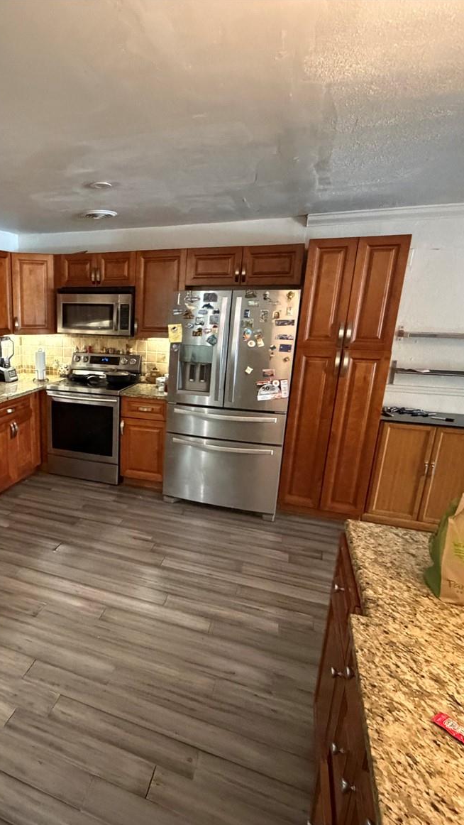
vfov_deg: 83.8
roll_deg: -0.1
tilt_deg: -14.3
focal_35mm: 21
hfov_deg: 50.5
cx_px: 94
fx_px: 459
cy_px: 424
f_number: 2.2
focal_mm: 2.22
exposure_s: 1/60
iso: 1250
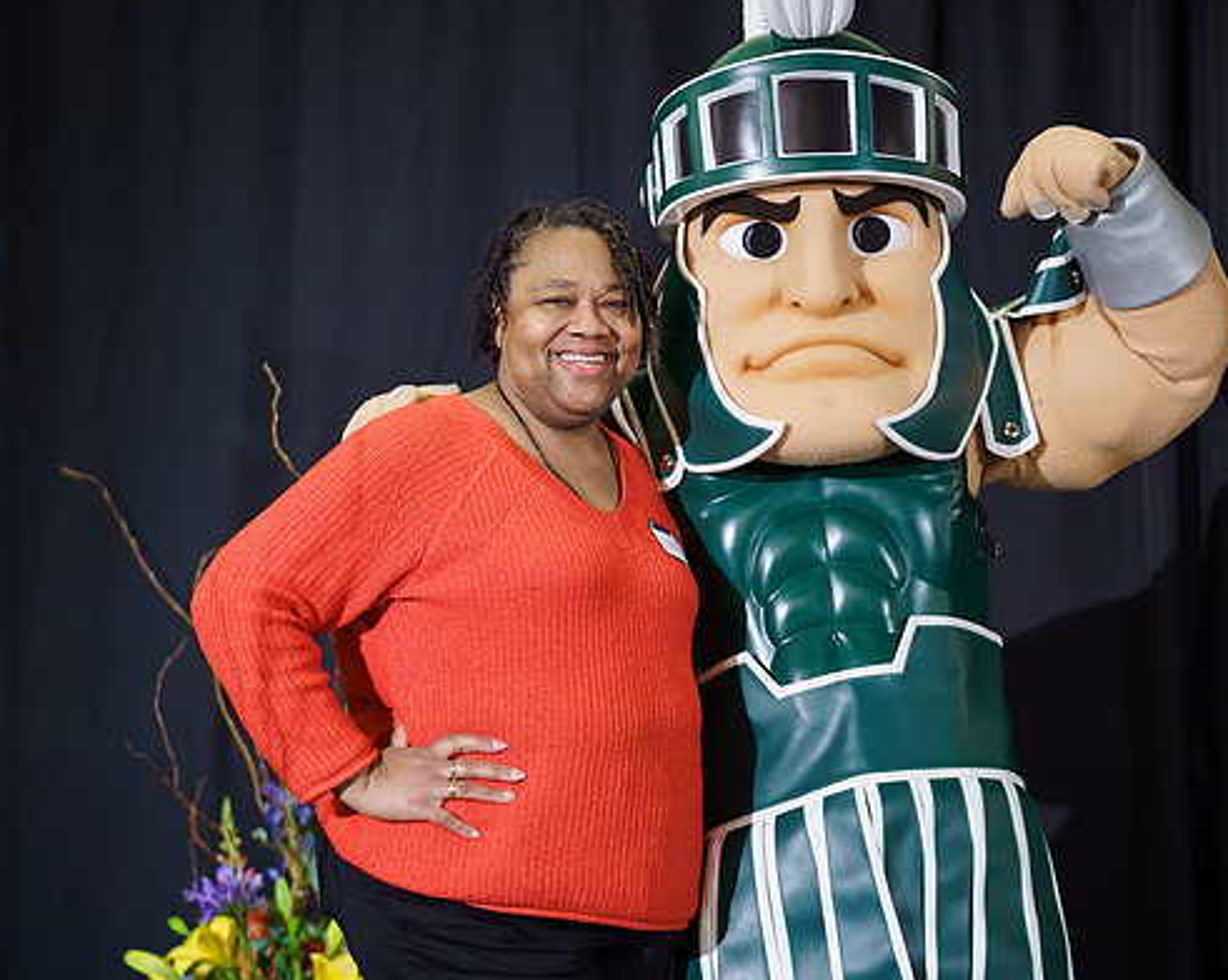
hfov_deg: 14.6
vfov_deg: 11.7
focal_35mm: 132
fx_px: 4794
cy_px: 395
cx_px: 716
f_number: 2.8
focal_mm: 92
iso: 1600
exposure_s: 1/160
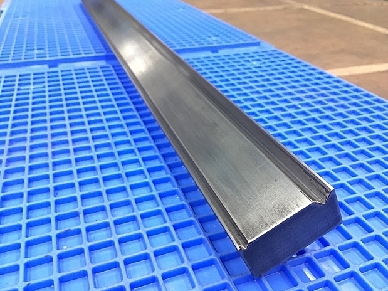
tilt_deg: -31.4
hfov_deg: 60.0
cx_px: 194
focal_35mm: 30
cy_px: 146
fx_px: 336
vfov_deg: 46.8
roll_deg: -0.2
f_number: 2.2
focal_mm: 4.15
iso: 200
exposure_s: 1/30
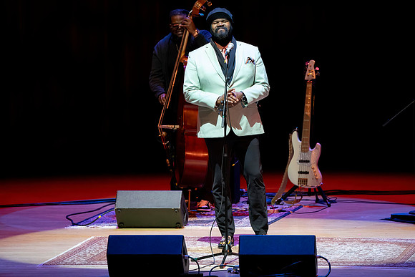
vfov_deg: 4.0
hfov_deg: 6.0
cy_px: 149
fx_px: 3980
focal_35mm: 345
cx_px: 208
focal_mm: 321
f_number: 5.6
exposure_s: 1/250
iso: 6400
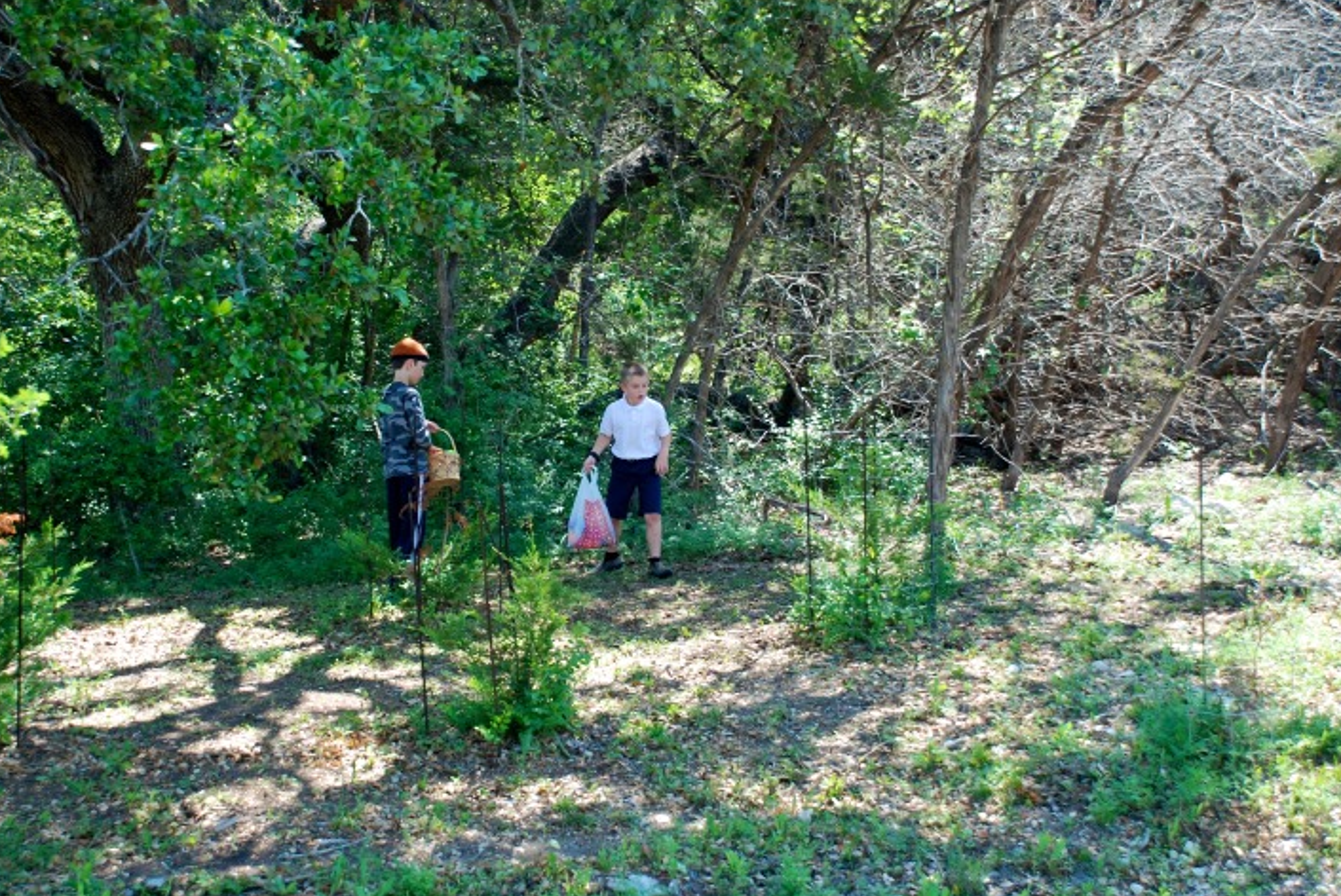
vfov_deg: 20.1
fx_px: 2535
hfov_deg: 29.6
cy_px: 415
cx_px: 612
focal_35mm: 68
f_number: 5.6
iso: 200
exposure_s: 1/125
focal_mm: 40
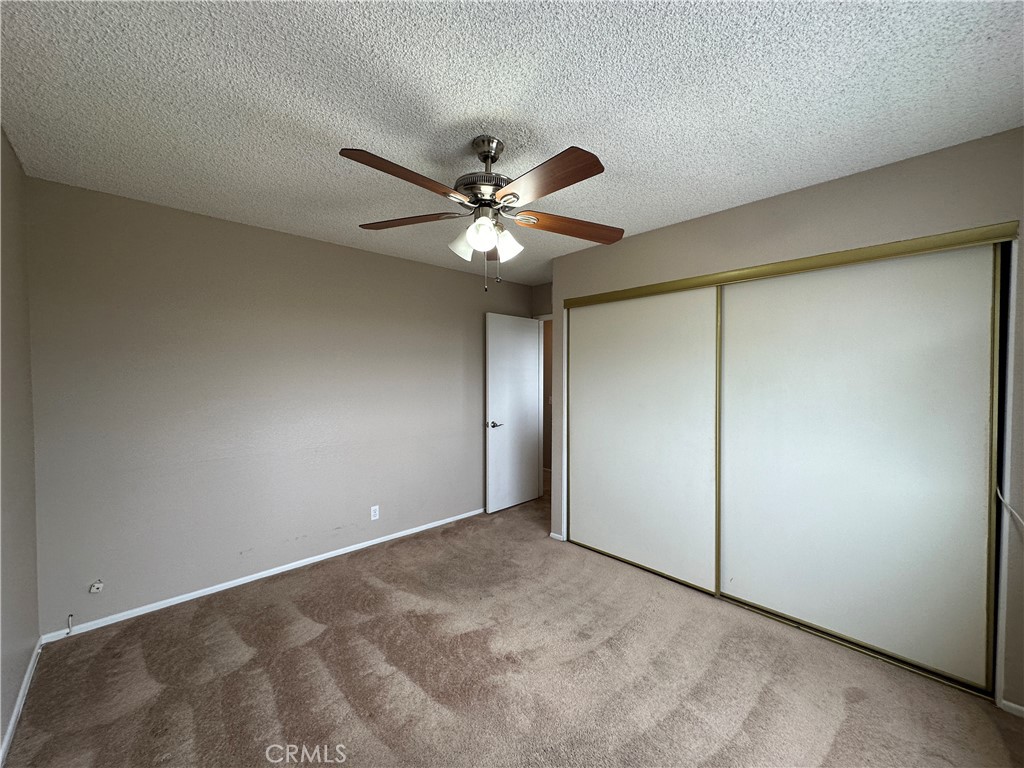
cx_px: 512
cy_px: 384
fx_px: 414
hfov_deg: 102.1
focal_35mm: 14
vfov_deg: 85.7
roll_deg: -0.7
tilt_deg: -0.3
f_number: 2.2
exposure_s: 1/120
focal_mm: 2.22
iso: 125
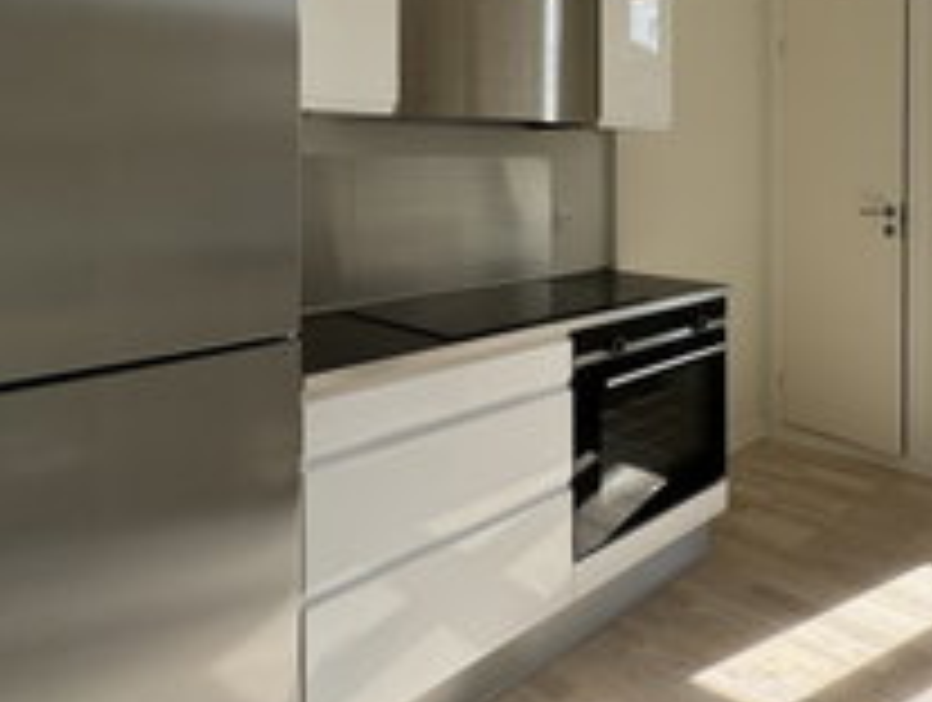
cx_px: 824
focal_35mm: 27
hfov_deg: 57.0
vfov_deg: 49.4
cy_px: 176
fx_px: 728
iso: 40
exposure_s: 1/264
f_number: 2.2
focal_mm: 2.22
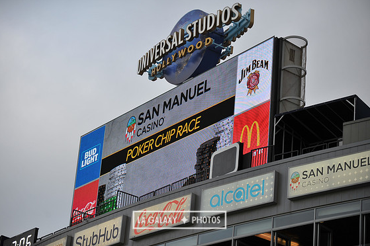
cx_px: 179
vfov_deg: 12.6
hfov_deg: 18.8
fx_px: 1120
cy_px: 120
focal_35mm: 109
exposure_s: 1/1000
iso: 400
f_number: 2.8
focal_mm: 105
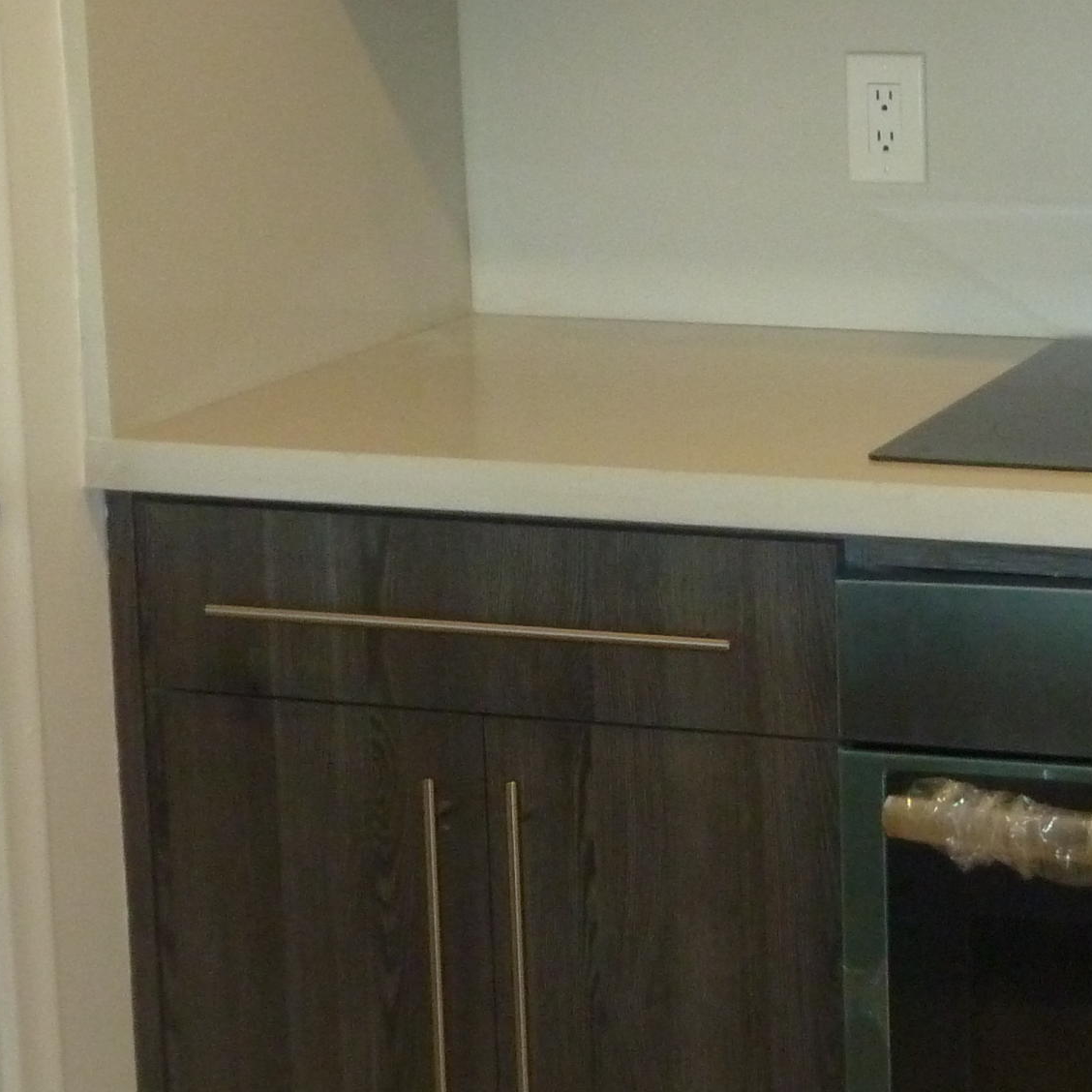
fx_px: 3105
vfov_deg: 19.8
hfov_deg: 19.1
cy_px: 307
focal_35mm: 87
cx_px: 1224
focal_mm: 6.1
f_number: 3.6
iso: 320
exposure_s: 1/30
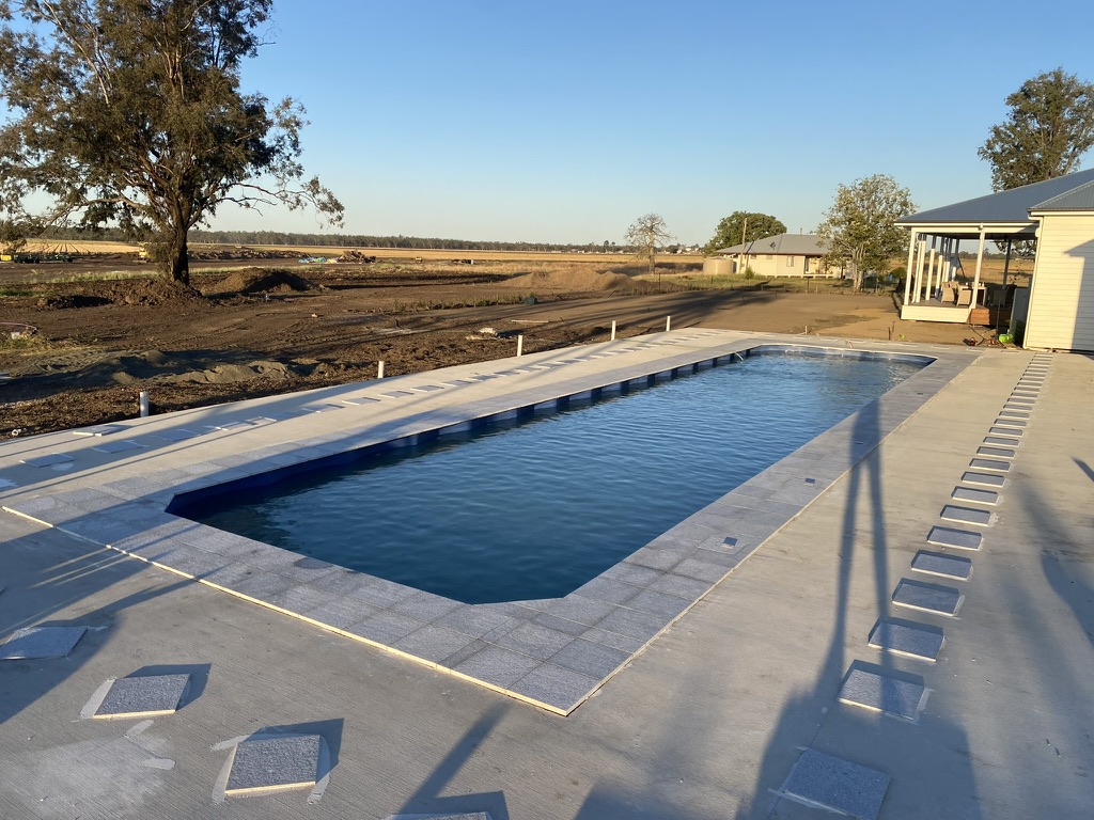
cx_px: 547
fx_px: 822
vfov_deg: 53.1
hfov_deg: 67.3
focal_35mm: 26
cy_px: 410
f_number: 1.8
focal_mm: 4.25
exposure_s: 1/1114
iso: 32
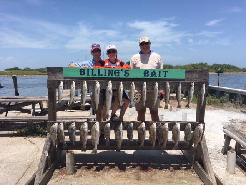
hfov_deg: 61.7
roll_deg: +1.4
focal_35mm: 29
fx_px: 206
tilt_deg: -4.1
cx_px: 123
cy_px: 92
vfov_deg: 48.2
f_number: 2.2
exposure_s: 1/1748
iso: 25
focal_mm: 4.15
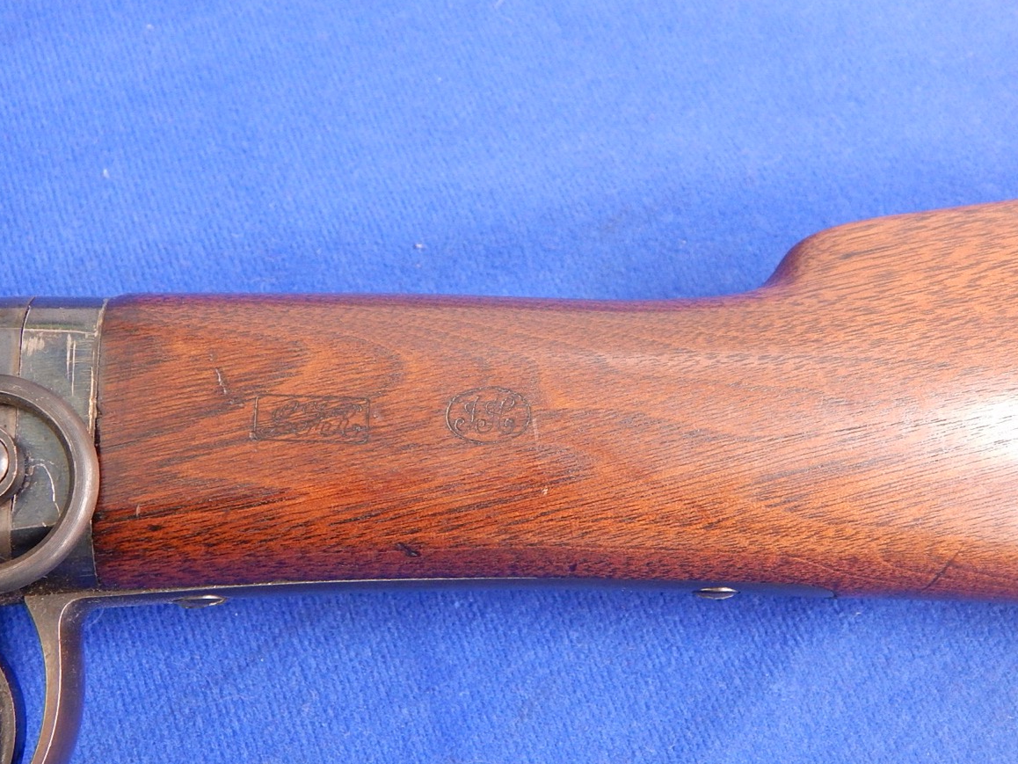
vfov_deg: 34.4
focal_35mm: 42
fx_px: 1235
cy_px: 369
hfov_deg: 44.8
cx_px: 513
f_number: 3.4
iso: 450
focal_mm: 6.8
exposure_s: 1/8
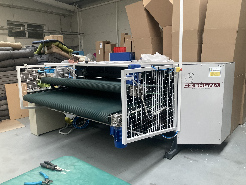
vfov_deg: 49.7
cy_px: 92
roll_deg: +2.1
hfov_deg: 63.4
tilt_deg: -9.7
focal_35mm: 28
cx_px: 123
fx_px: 199
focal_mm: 3.99
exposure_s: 1/30
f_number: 1.8
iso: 640
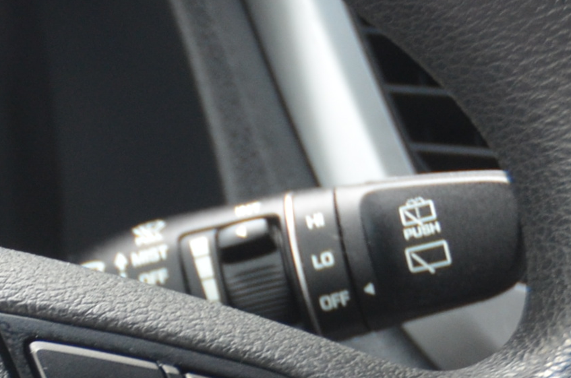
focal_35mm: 144
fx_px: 2279
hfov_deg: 12.6
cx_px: -549
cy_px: 435
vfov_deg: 9.4
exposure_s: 1/60
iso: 560
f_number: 4
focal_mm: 22
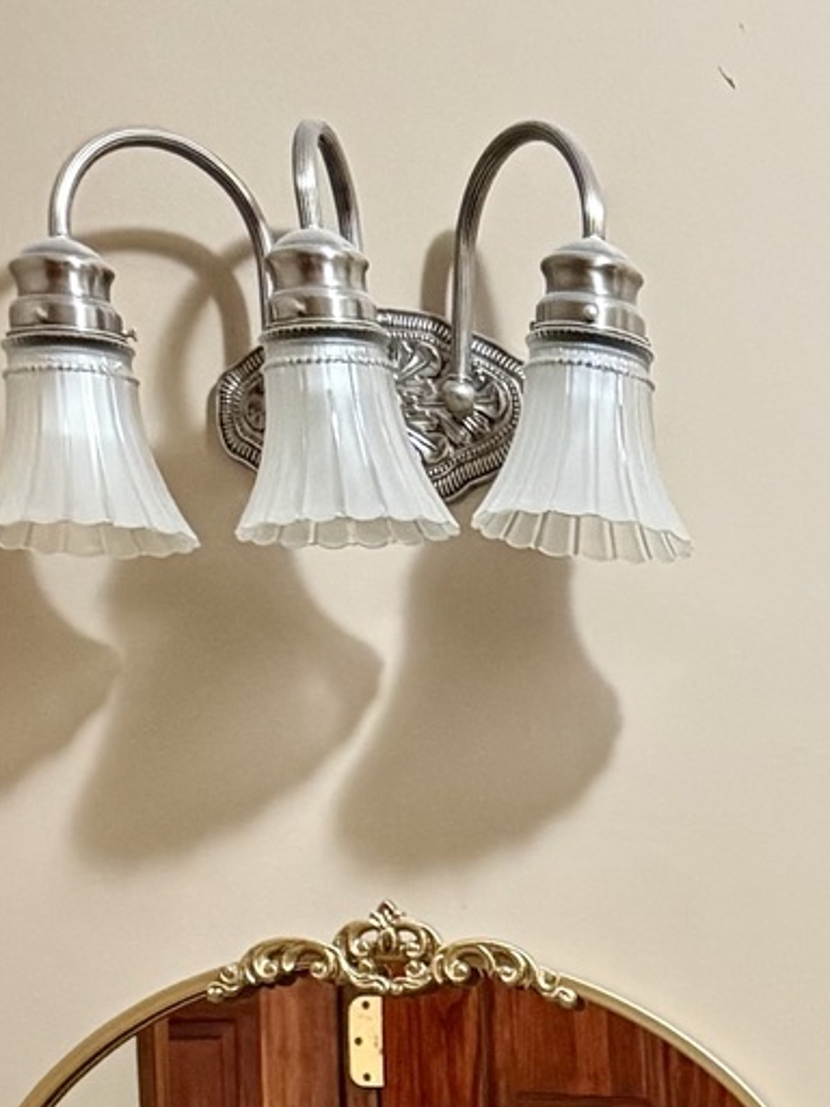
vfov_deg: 15.5
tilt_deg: -12.1
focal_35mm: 108
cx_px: 1440
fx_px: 3453
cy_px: 2037
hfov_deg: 12.6
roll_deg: -1.6
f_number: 1.78
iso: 400
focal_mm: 6.76
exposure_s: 1/60
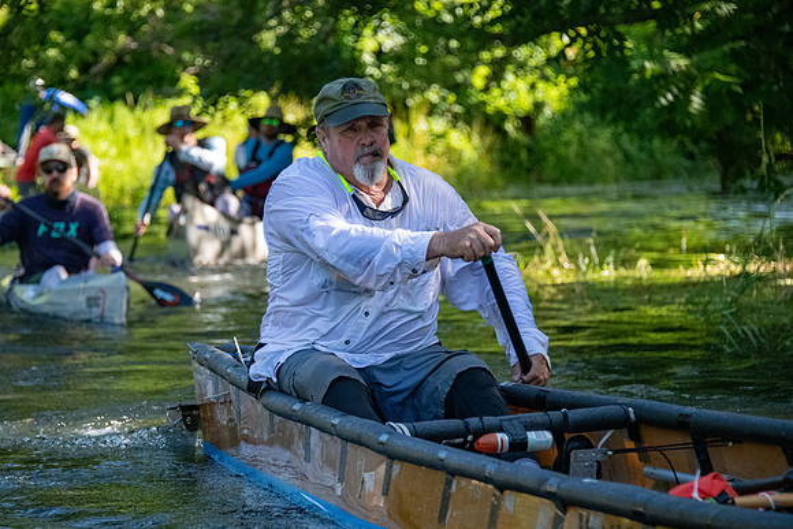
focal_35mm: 177
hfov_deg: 11.6
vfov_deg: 7.8
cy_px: 307
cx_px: 328
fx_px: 3892
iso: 4500
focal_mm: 150
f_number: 5.6
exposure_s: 1/3200
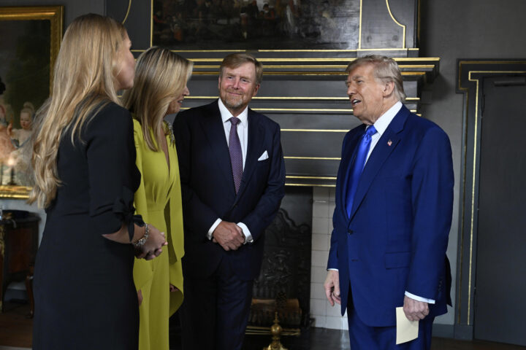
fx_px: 687
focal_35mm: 47
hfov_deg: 41.9
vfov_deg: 28.6
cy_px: 175
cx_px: 263
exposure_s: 1/250
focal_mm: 47
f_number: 5
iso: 3200
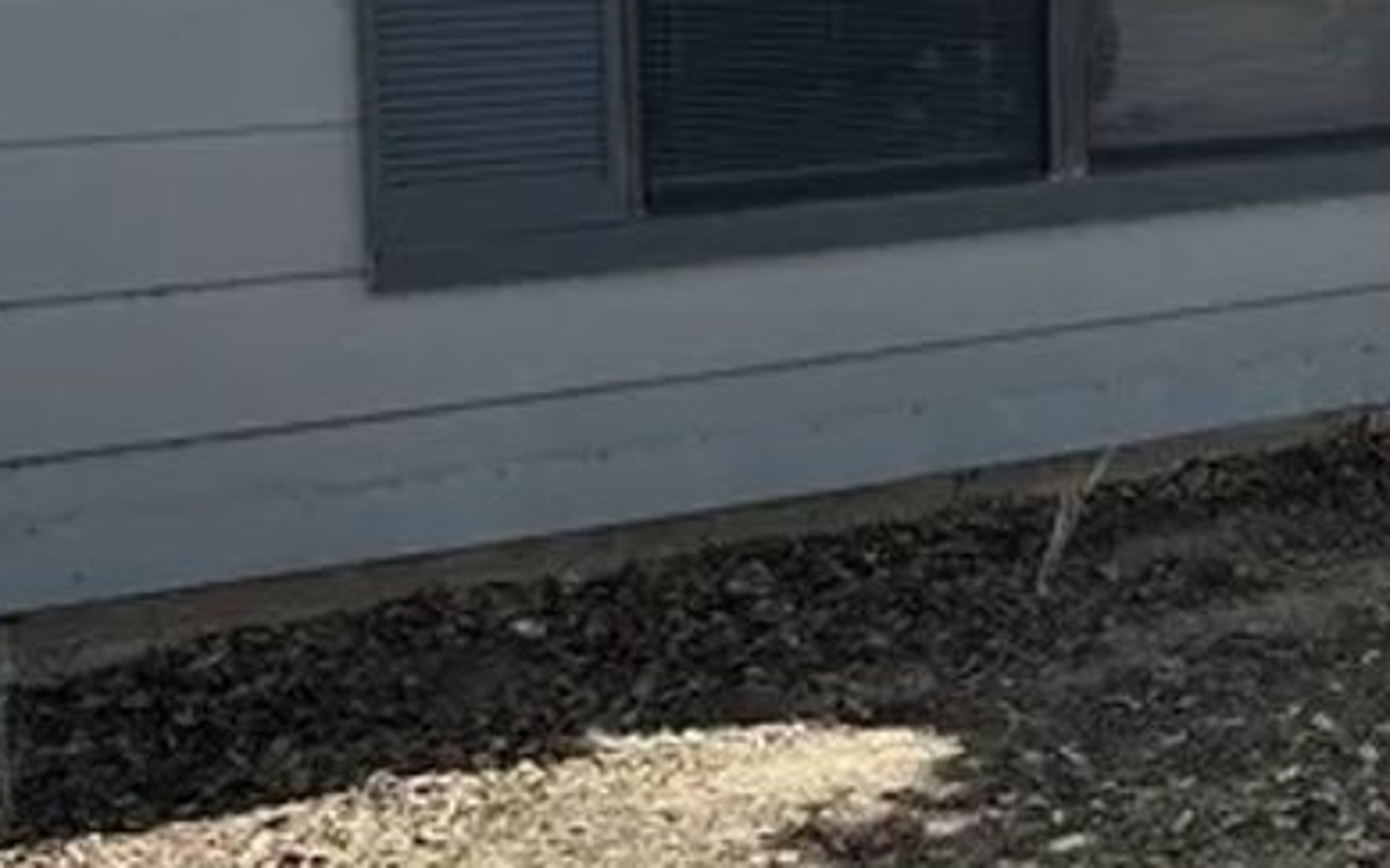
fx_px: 2538
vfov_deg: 18.9
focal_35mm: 67
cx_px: 1779
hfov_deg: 26.3
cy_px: -14
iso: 80
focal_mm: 6.86
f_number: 1.78
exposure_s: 1/2353
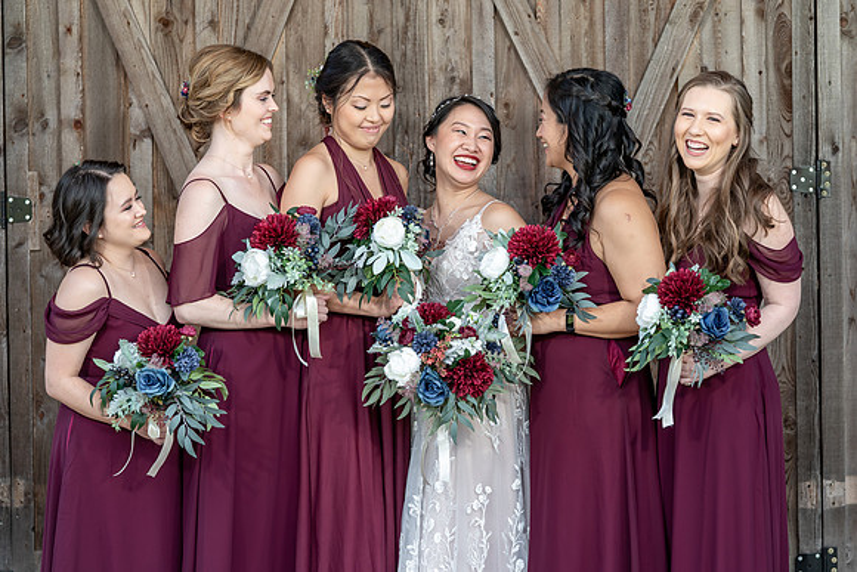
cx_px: 446
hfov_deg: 18.8
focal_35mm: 109
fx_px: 2592
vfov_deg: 12.6
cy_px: 277
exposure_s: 1/200
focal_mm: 104
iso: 250
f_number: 4
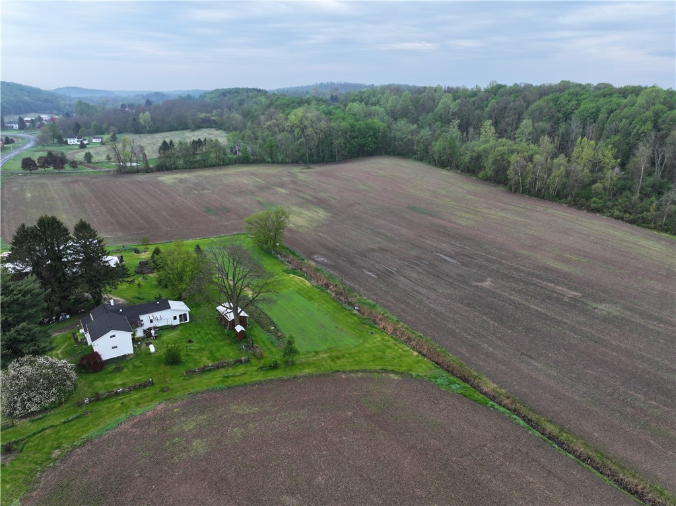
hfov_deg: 71.6
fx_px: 468
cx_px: 338
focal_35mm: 24
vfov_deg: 56.8
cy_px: 253
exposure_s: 1/240
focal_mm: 12.29
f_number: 2.8
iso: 160
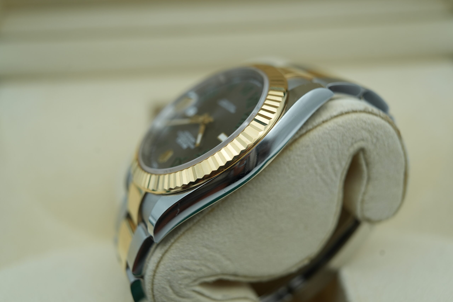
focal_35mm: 35
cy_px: 151
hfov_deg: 54.4
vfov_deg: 37.9
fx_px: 440
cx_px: 226
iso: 400
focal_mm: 35
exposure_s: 1/250
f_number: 5
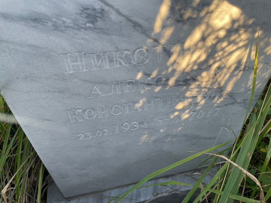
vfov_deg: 53.1
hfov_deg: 67.3
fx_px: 204
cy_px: 102
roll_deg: -0.5
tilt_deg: -44.1
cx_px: 136
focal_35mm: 26
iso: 32
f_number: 1.6
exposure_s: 1/237
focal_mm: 4.2
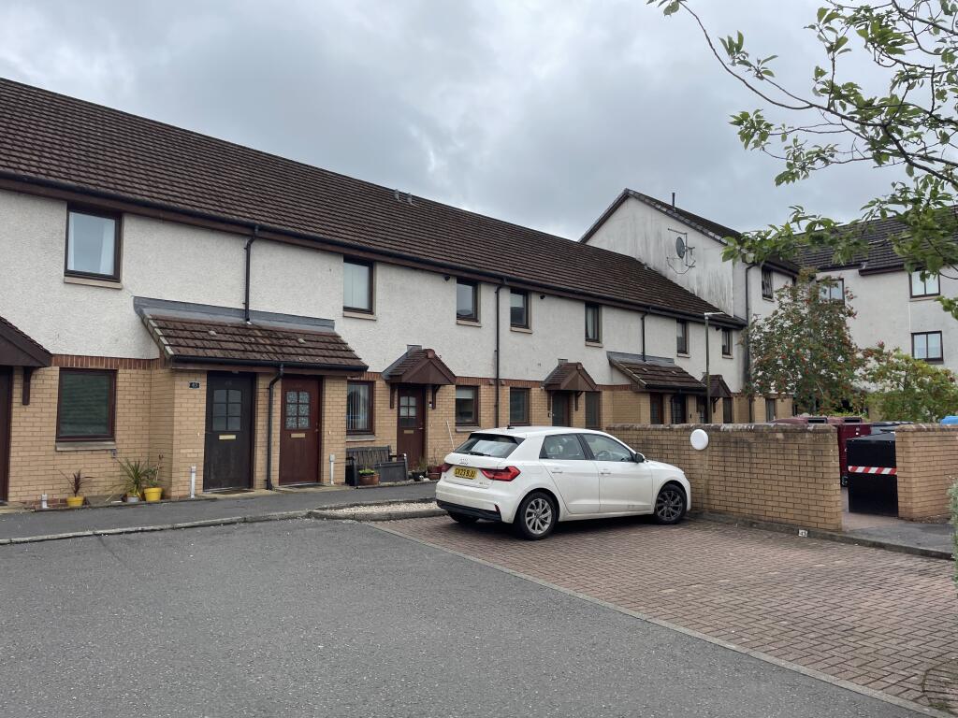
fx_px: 720
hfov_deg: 67.3
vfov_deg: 53.1
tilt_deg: +3.3
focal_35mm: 26
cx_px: 479
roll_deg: +0.7
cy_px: 359
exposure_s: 1/2020
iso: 32
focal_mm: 4.2
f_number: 1.6
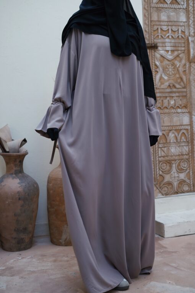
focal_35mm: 50
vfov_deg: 39.6
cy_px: 146
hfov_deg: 27.0
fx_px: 406
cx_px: 98
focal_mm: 50
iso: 500
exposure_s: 1/100
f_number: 2.8
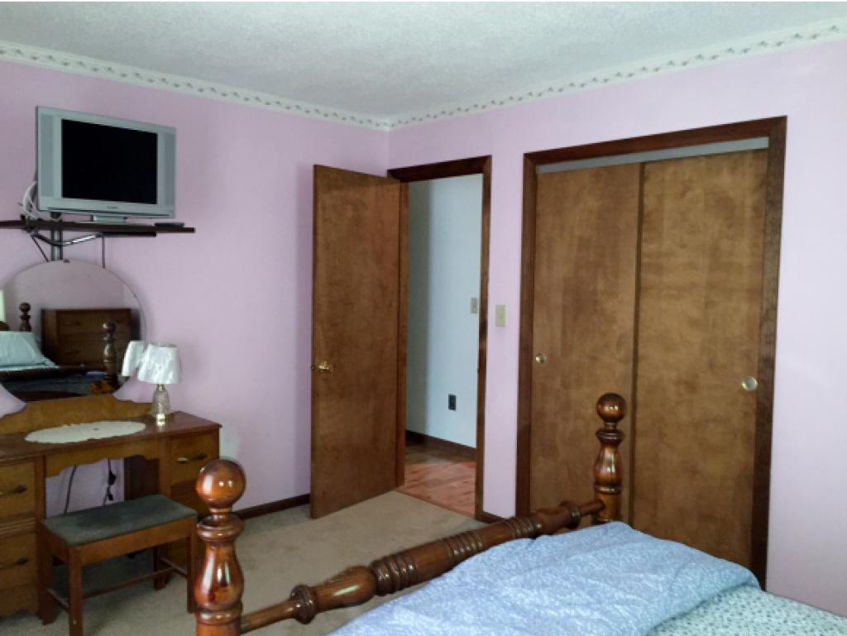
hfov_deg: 61.6
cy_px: 318
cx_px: 424
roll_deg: -1.5
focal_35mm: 29
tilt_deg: -5.1
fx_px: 710
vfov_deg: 48.3
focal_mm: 4.15
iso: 200
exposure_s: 1/16
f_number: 2.2
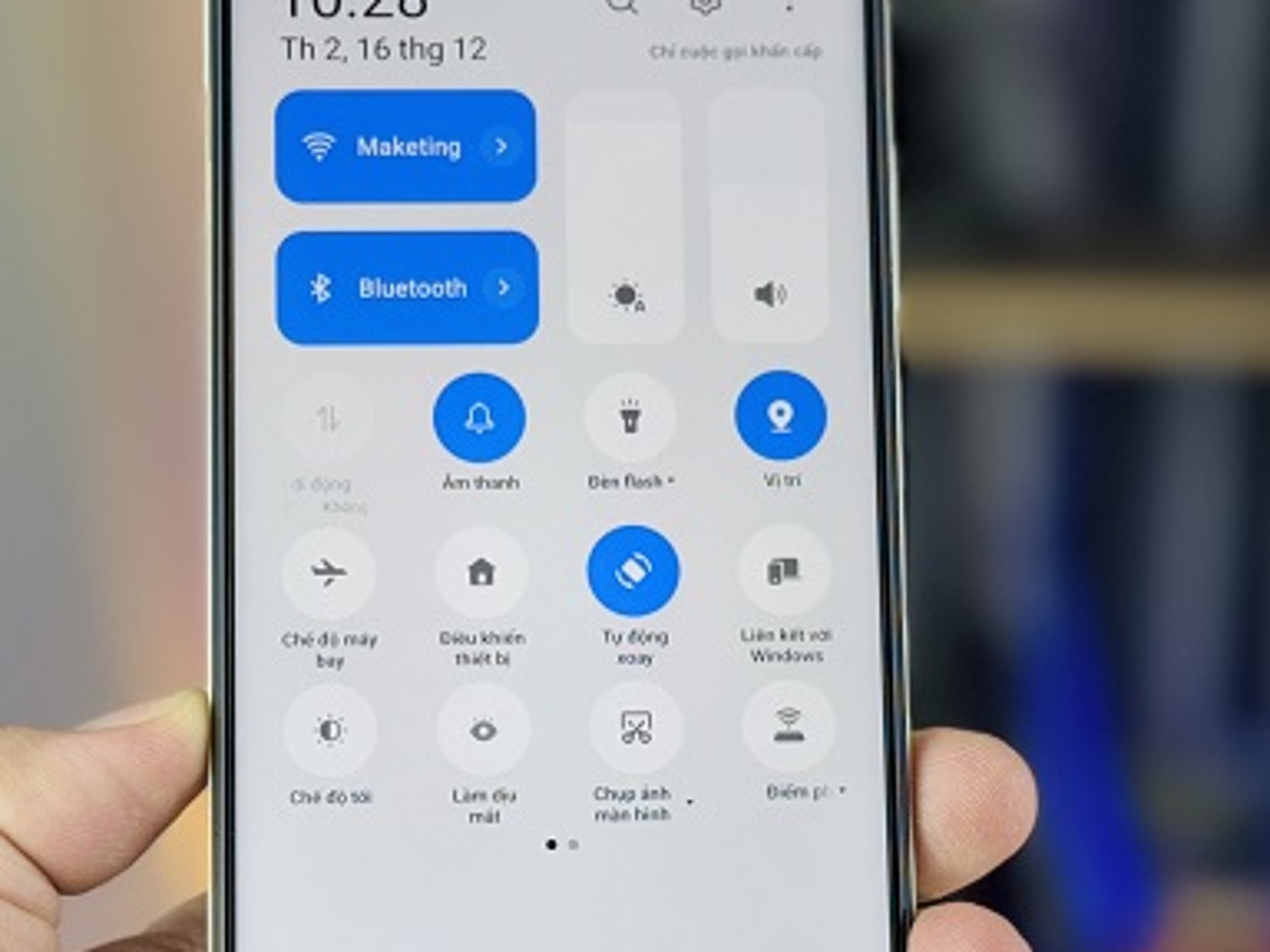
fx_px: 3669
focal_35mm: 100
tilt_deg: -11.6
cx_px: 559
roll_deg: +1.0
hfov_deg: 19.6
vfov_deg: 14.8
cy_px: 598
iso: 64
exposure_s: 1/172
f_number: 1.78
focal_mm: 6.76
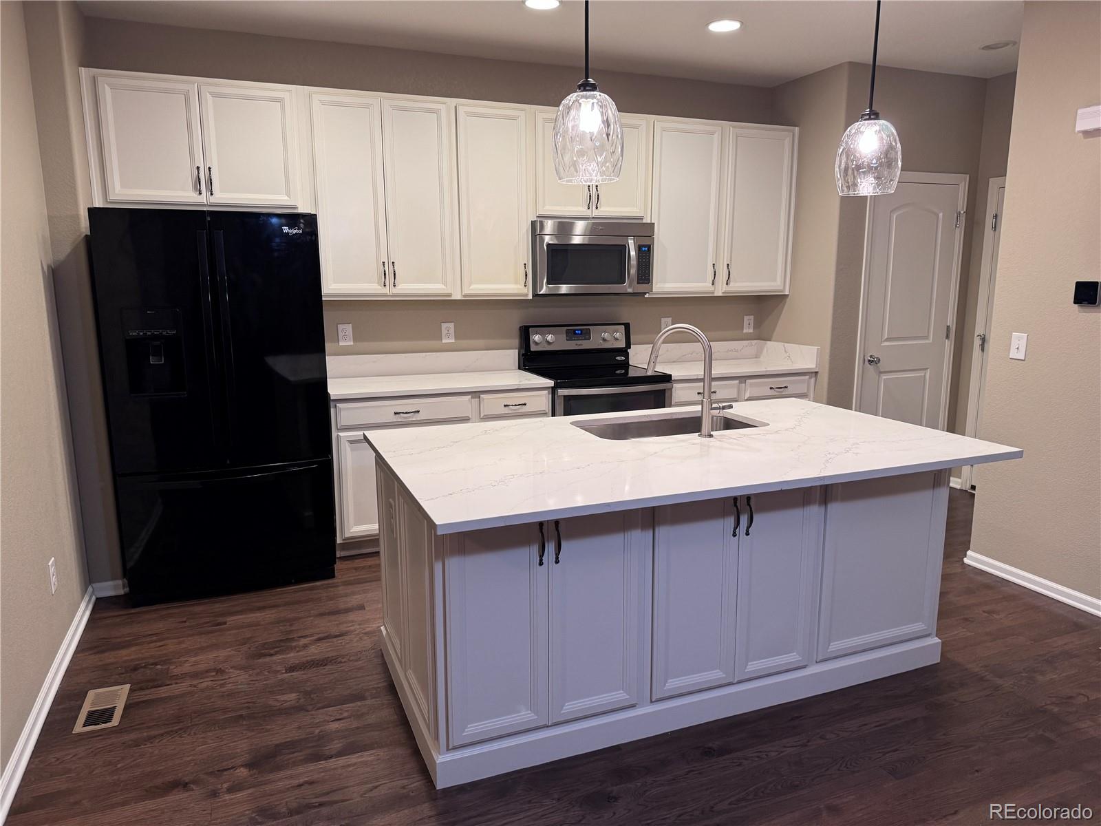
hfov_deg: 71.6
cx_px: 550
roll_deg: -0.1
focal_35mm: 24
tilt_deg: -10.7
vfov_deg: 56.8
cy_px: 413
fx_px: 763
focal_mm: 6.76
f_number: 1.78
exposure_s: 1/60
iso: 200
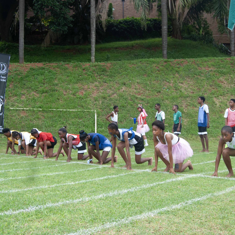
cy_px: 118
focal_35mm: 42
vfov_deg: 40.0
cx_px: 115
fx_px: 323
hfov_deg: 40.0
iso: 200
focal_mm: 22
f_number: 5.6
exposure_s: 1/125
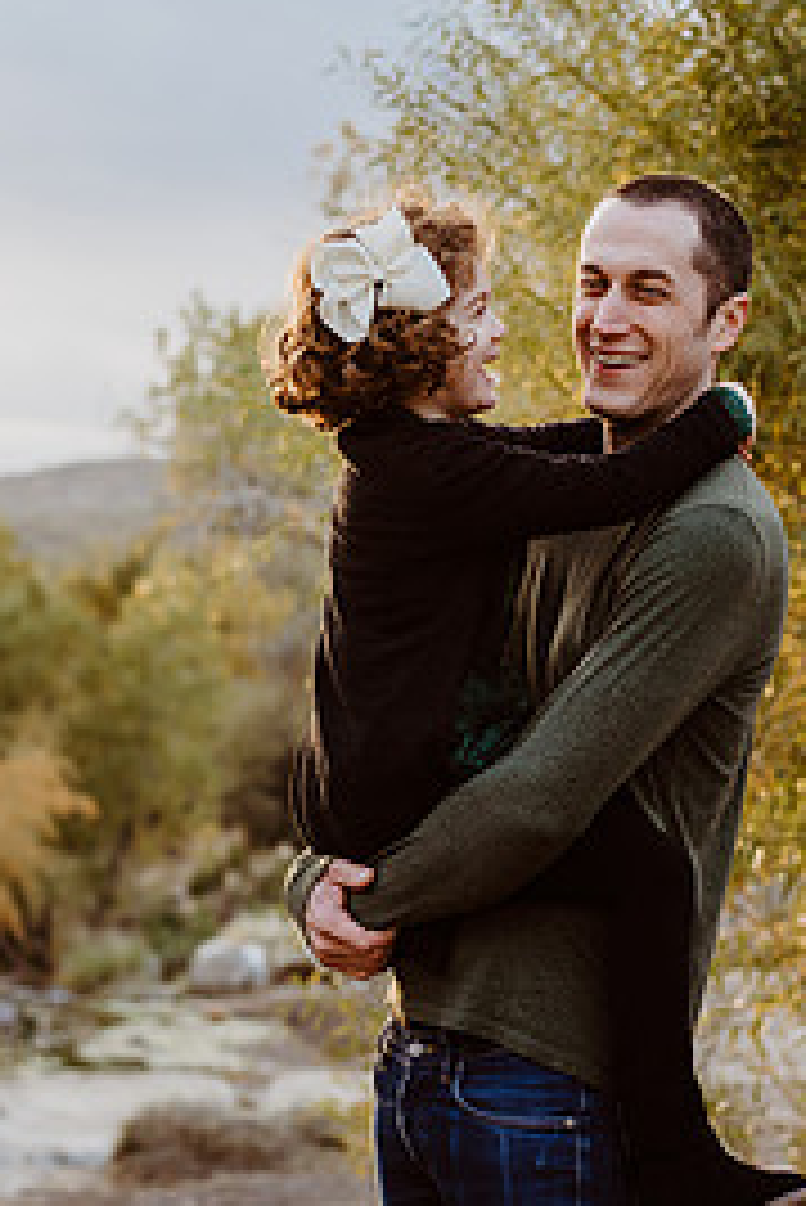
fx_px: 2817
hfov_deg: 16.2
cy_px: 531
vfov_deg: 24.2
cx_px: 563
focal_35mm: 84
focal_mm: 50
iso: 400
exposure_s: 1/500
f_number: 3.2
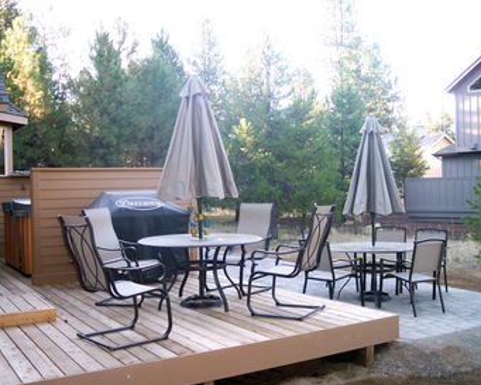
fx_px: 570
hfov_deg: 45.8
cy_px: 193
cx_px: 238
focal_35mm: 40
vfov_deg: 37.4
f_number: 2.8
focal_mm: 8
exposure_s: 1/60
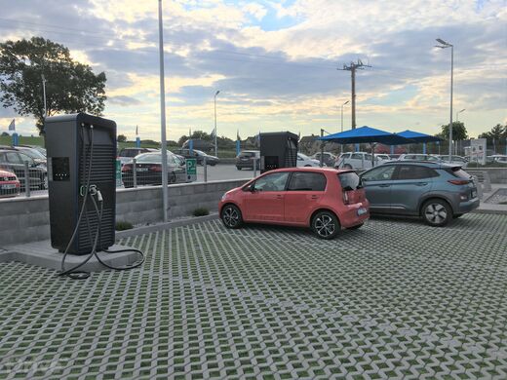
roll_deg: +0.6
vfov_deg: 48.2
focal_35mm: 29
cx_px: 254
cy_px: 190
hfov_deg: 61.7
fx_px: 425
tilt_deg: -5.2
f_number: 2.2
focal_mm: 4.15
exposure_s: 1/1972
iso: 25
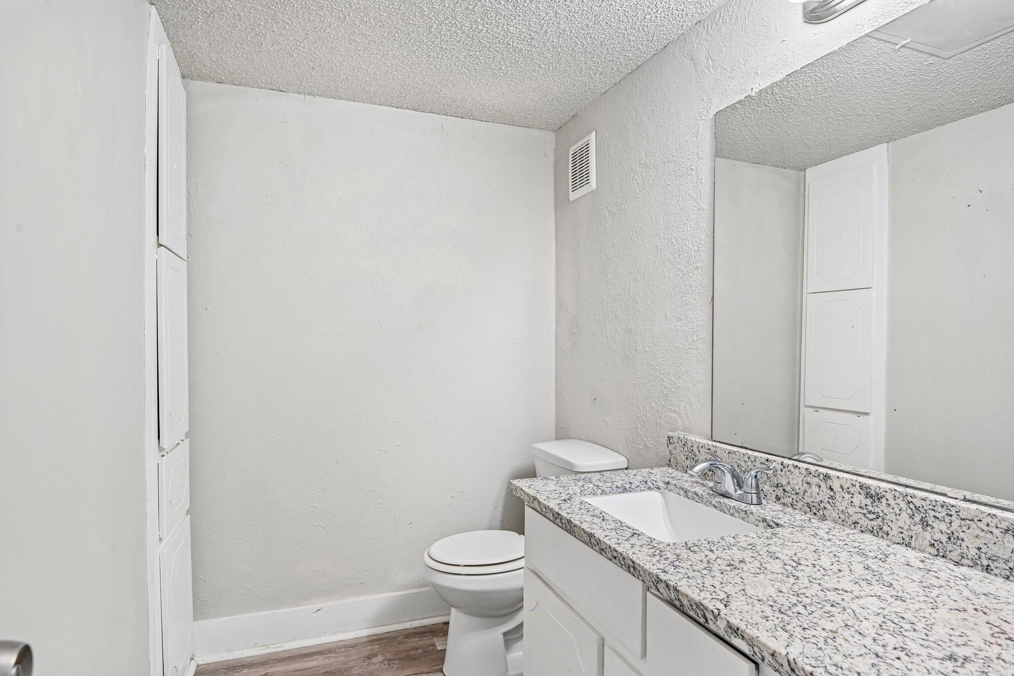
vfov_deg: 61.9
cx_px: 507
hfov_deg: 84.0
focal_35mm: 20
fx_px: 563
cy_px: 338
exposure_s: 1/10
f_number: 8
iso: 400
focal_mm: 20
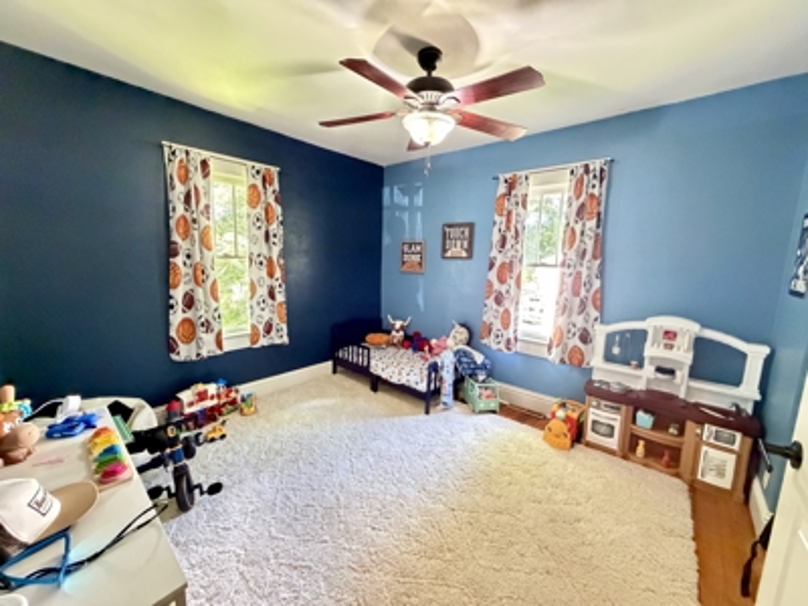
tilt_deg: -8.5
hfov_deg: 102.1
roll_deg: -0.7
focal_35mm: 14
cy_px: 303
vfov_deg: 85.7
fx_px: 327
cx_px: 404
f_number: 2.2
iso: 1250
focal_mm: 2.22
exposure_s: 1/56
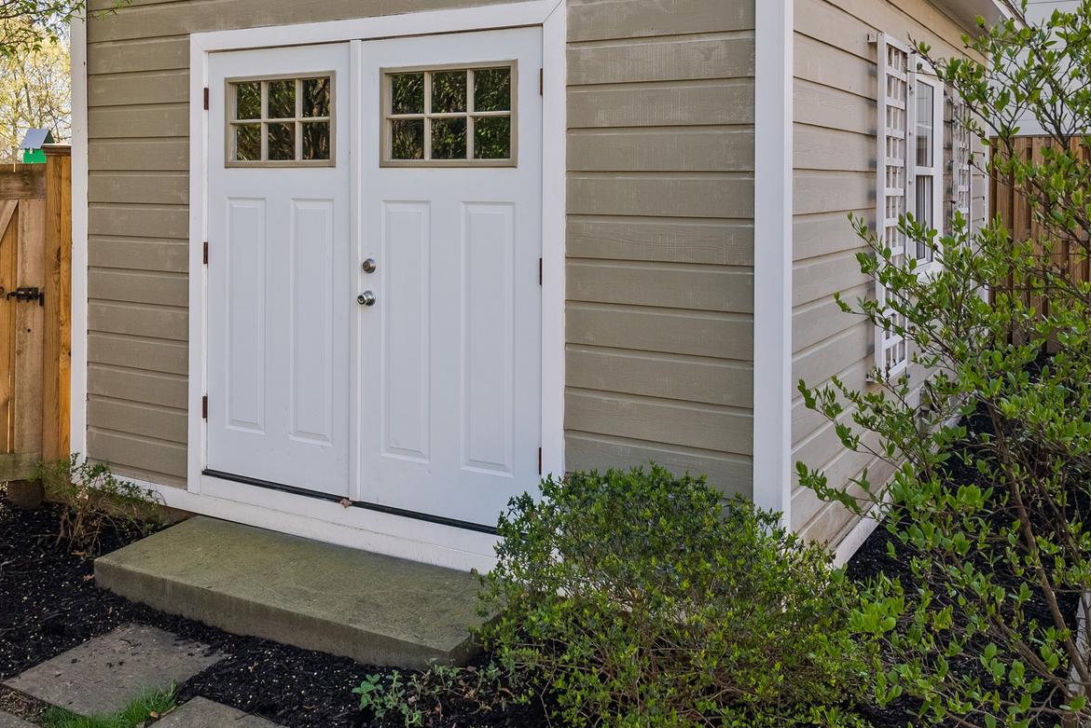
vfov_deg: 36.4
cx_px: 484
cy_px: 130
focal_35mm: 35
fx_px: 1061
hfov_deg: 54.3
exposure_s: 1/200
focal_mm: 20
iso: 200
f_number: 8
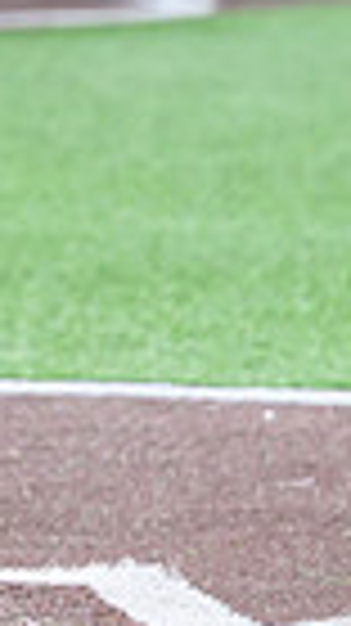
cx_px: -550
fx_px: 10310
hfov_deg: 1.9
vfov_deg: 3.5
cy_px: -240
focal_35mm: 622
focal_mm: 115
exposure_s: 1/2000
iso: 720
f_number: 2.8
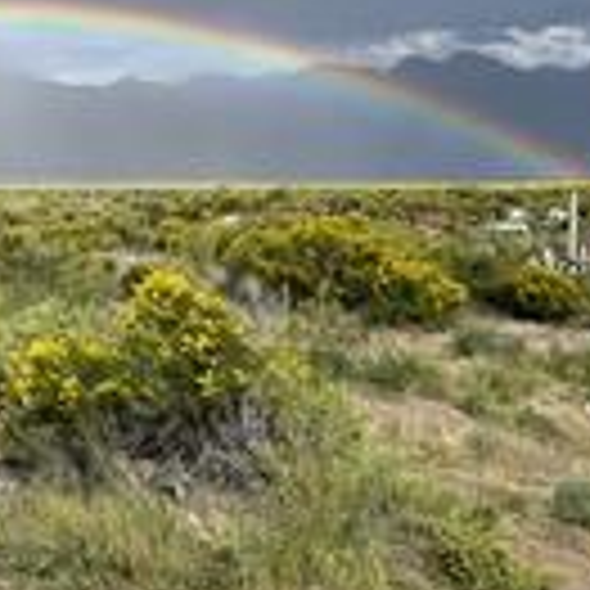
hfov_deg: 26.0
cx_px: -88
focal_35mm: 60
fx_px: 1157
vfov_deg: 27.5
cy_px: 45
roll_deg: +0.3
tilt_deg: +7.5
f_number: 1.6
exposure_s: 1/5051
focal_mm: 4.2
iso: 50
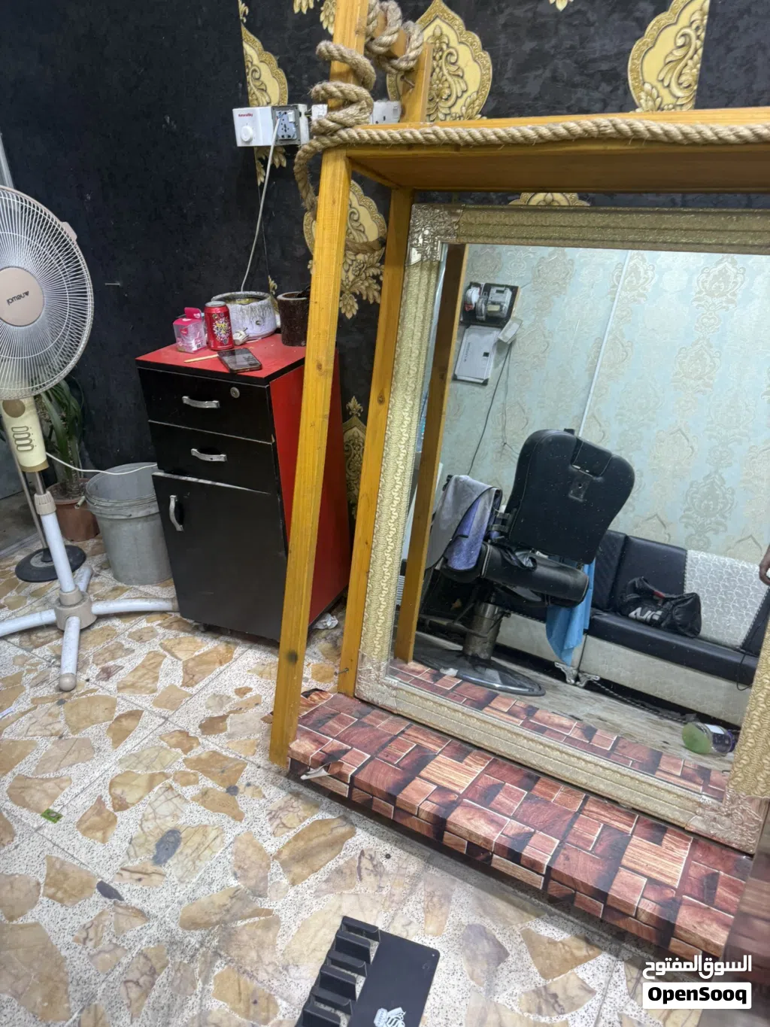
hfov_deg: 56.8
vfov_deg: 71.6
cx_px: 385
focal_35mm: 24
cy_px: 514
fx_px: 712
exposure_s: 1/100
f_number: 1.78
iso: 125
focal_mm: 6.76
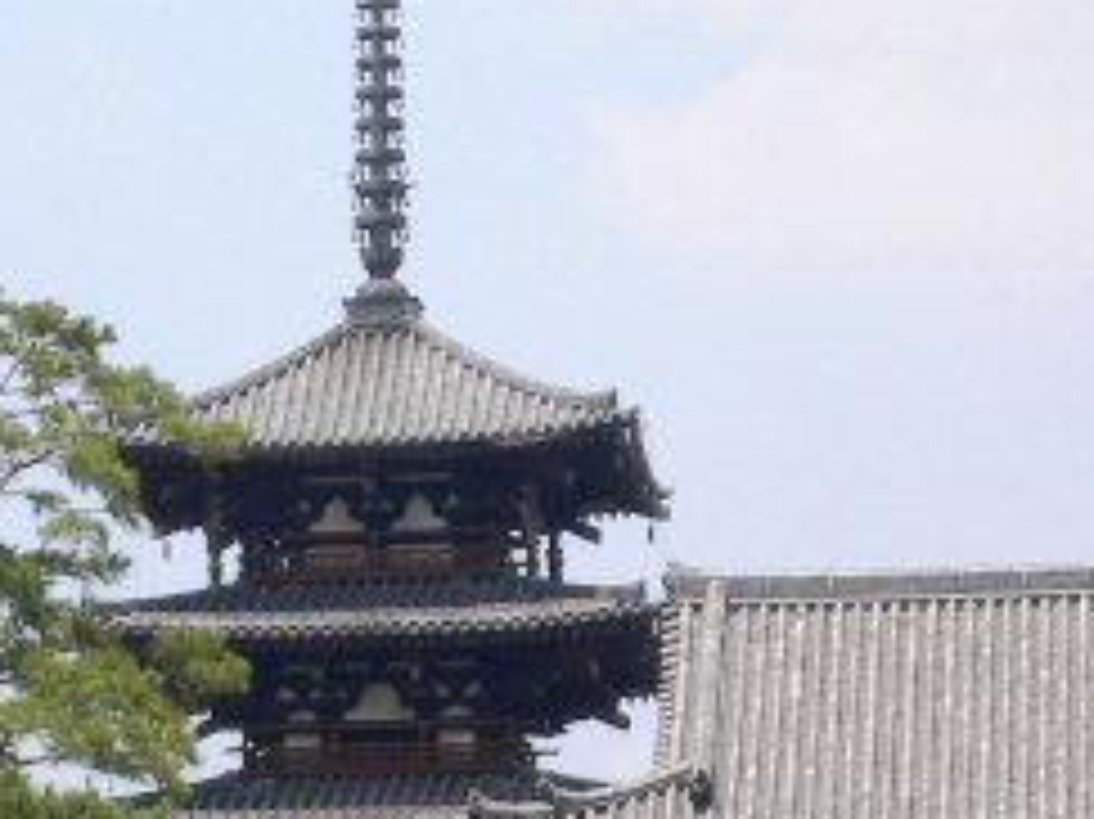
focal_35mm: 277
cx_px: 243
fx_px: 8750
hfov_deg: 7.1
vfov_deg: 5.4
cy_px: 774
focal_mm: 17.4
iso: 80
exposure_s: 1/320
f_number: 5
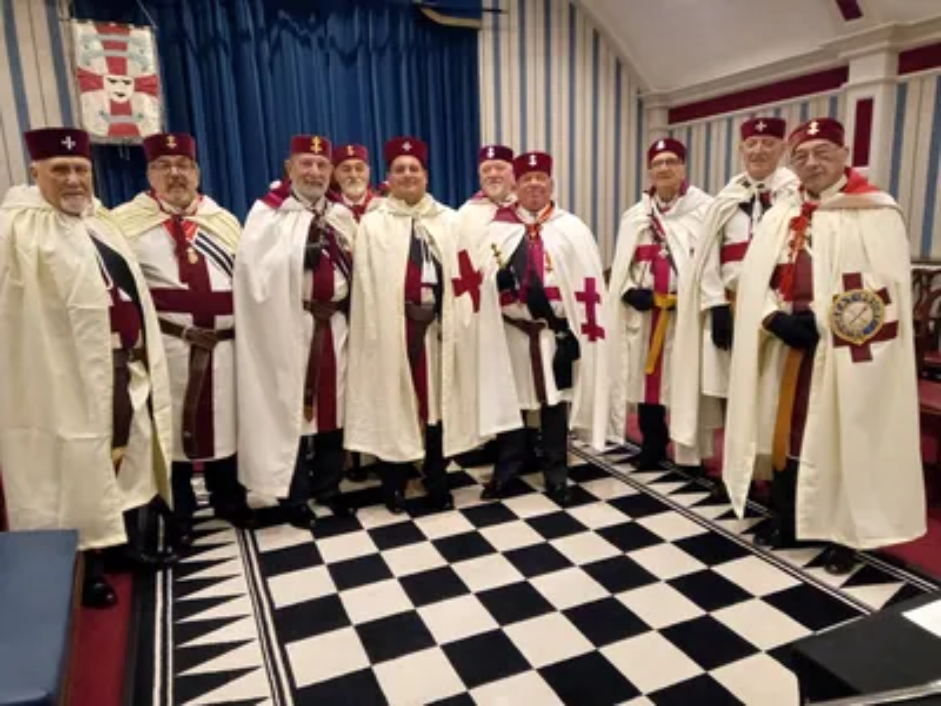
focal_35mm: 25
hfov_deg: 69.4
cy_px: 353
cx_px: 470
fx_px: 680
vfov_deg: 54.9
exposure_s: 1/20
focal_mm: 4.6
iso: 500
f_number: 2
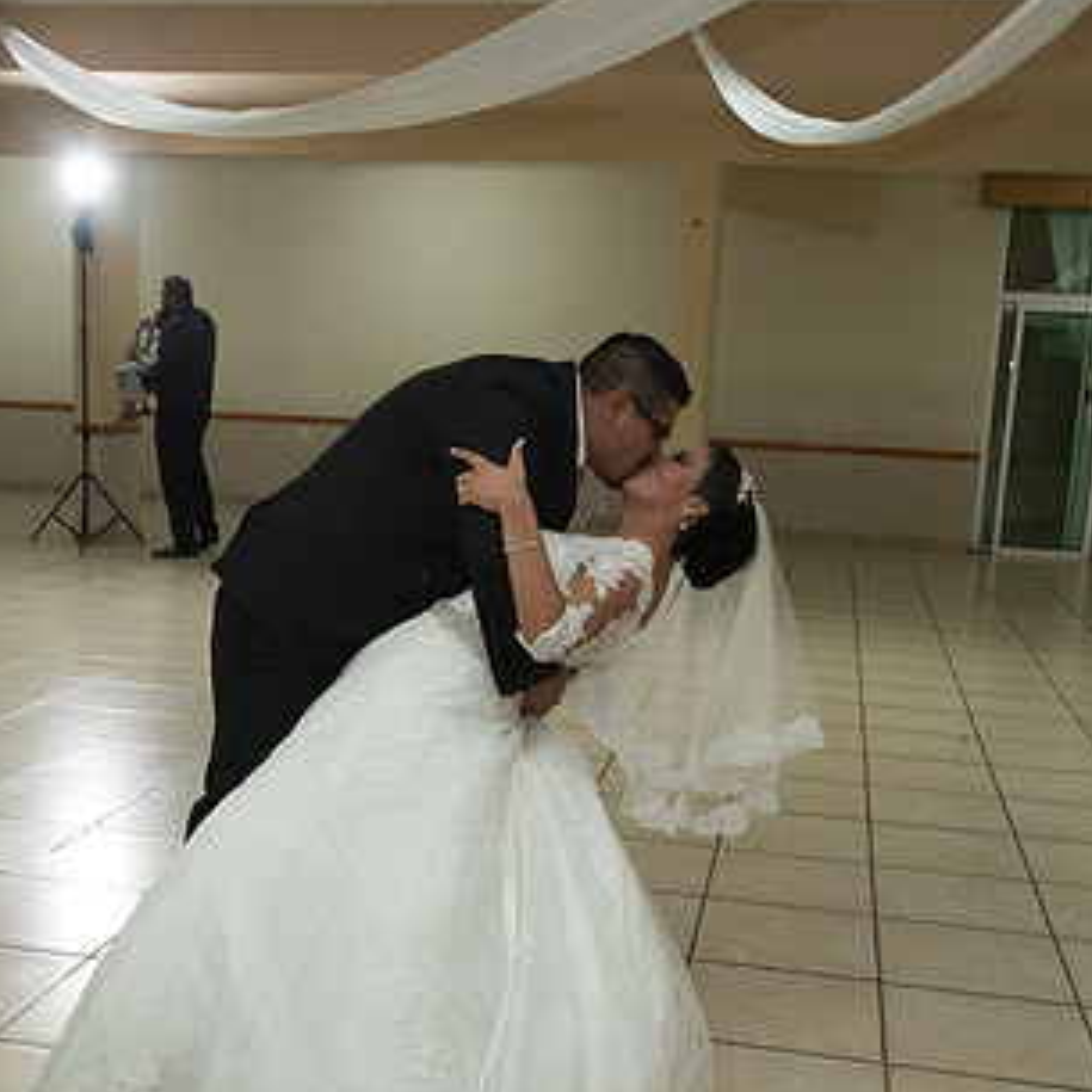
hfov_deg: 40.0
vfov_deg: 39.9
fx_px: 1499
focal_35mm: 42
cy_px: 653
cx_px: 487
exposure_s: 1/100
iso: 1600
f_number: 3.5
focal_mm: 26
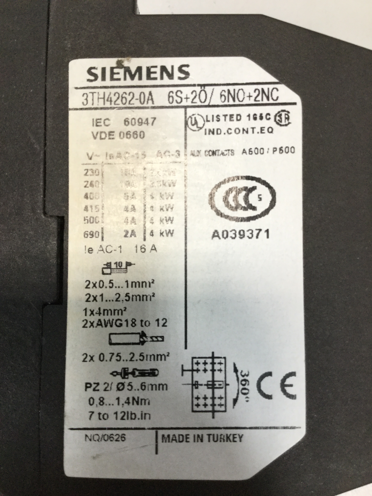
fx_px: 444
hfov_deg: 45.4
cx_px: 186
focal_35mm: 31
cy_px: 248
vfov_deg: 58.4
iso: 40
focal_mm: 3.3
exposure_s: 1/30
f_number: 2.4
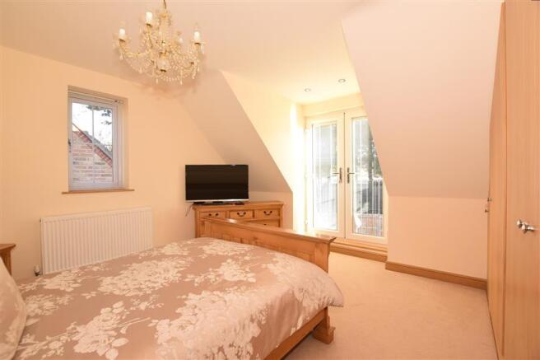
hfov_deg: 100.4
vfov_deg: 77.3
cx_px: 270
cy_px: 180
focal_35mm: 15
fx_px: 225
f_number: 5.6
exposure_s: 1/80
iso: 400
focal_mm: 10
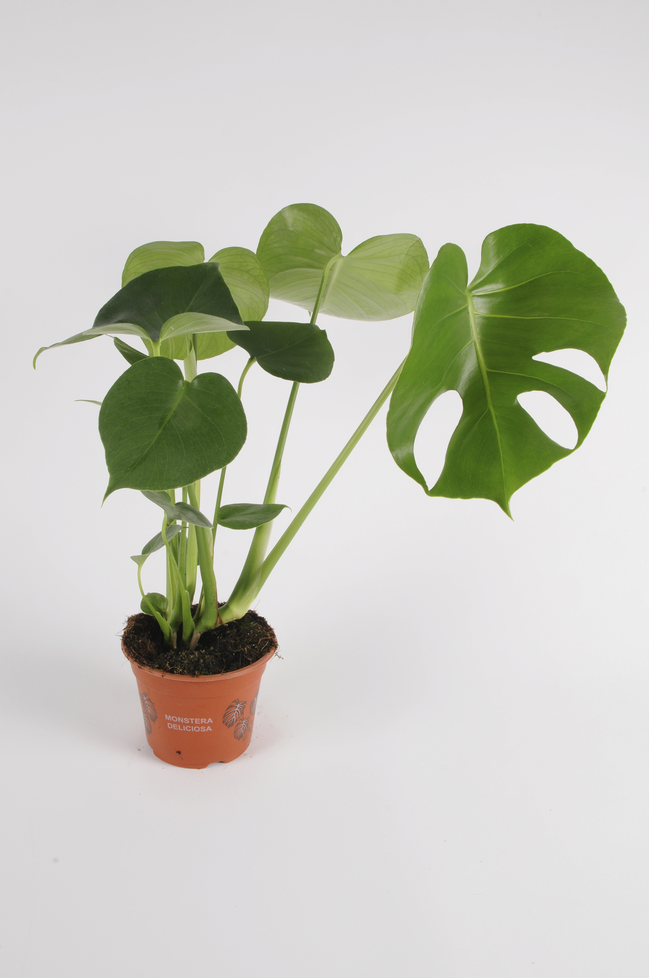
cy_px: 489
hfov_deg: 39.9
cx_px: 324
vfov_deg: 57.3
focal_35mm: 33
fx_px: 895
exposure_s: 1/125
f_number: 16
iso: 250
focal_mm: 22
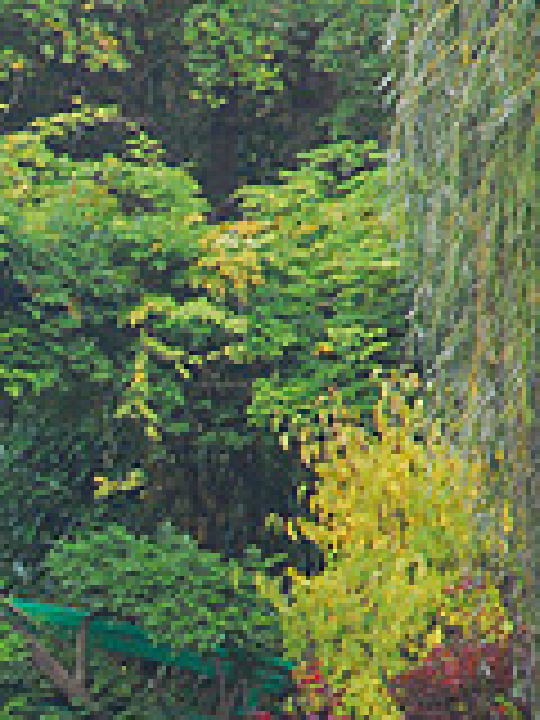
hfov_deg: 2.1
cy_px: 630
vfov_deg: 2.8
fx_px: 14658
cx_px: -220
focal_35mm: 705
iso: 800
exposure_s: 1/80
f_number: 5.6
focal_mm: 135
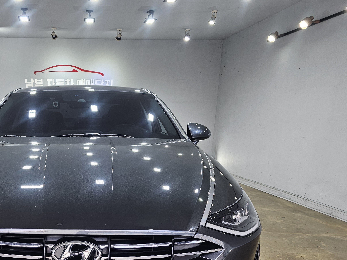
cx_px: 76
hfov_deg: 46.7
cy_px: 202
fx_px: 381
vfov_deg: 36.6
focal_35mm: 38
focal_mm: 6.3
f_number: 1.7
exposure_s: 1/120
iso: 80
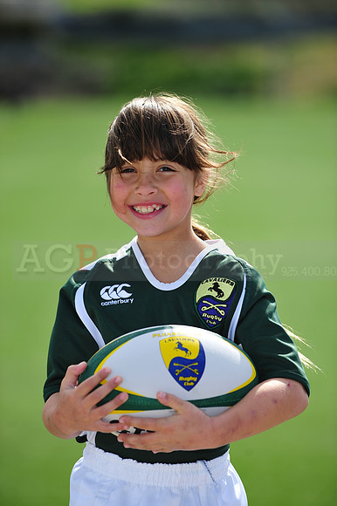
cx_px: 168
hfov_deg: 6.9
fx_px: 2811
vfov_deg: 10.3
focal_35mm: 200
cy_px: 253
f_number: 4.5
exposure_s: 1/1000
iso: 200
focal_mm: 200
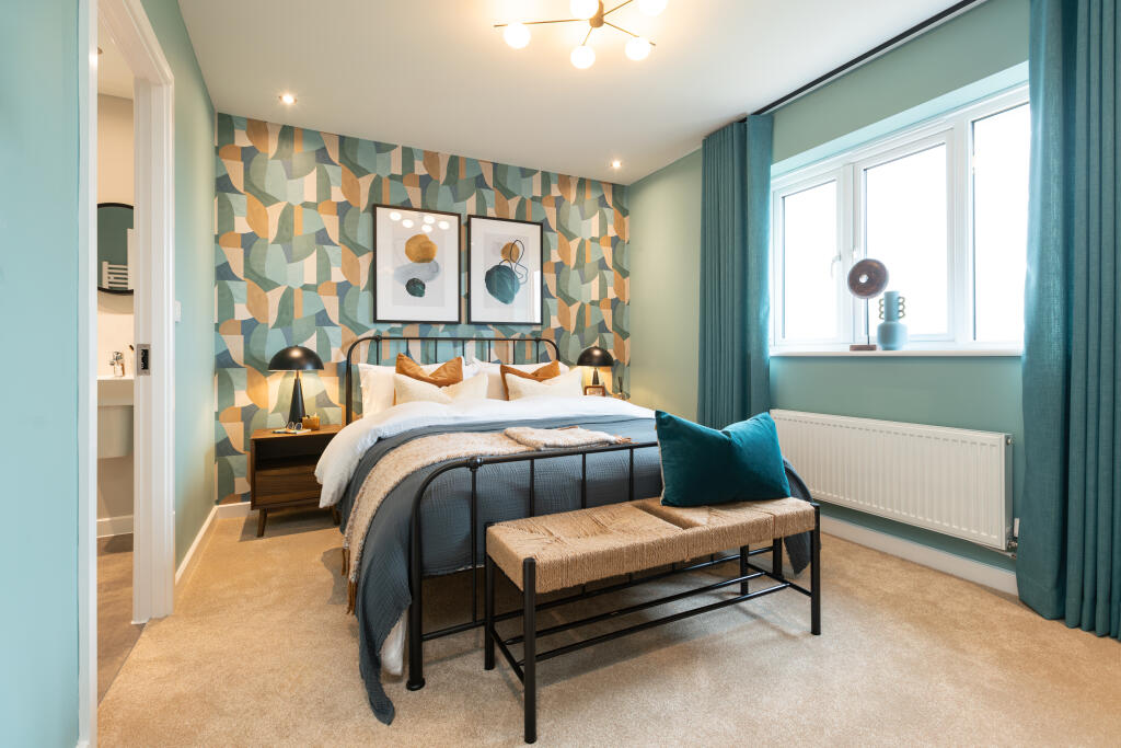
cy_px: 374
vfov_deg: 73.8
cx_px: 560
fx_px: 498
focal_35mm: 16
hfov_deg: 96.7
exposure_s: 1/10
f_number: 7.1
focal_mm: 16
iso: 250
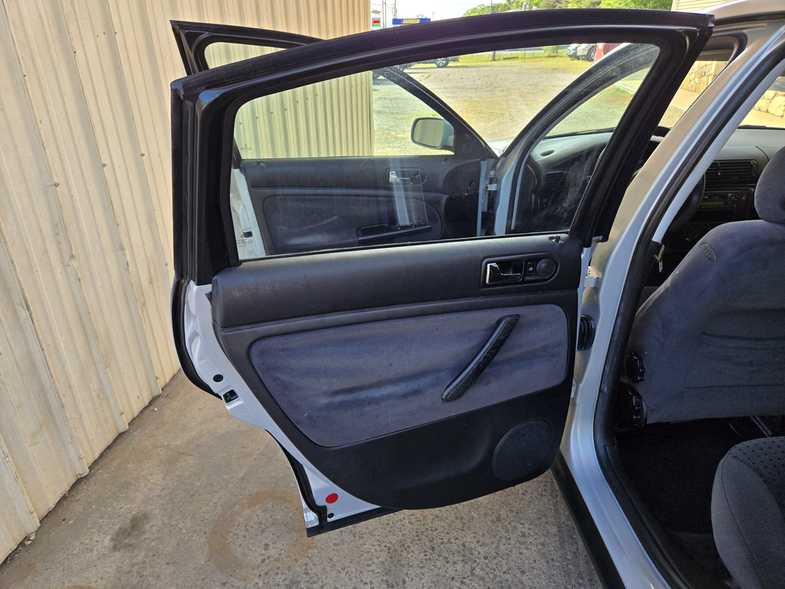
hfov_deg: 73.9
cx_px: 392
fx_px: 522
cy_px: 294
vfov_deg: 58.9
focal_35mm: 23
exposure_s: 1/180
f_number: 1.8
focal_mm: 5.4
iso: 25
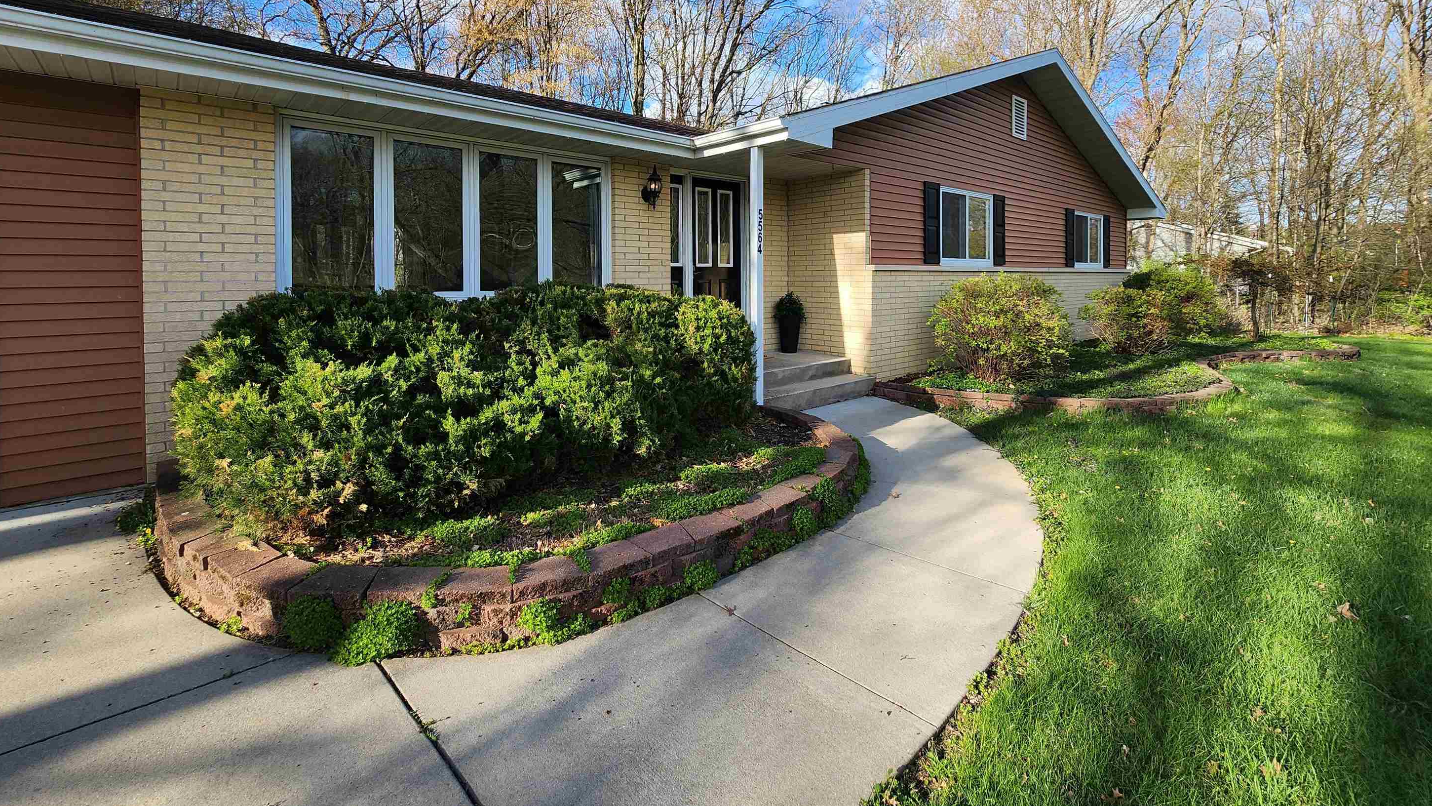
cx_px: 713
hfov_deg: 103.0
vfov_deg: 69.0
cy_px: 283
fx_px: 570
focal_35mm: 15
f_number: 2.2
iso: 50
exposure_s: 1/666
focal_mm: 2.2
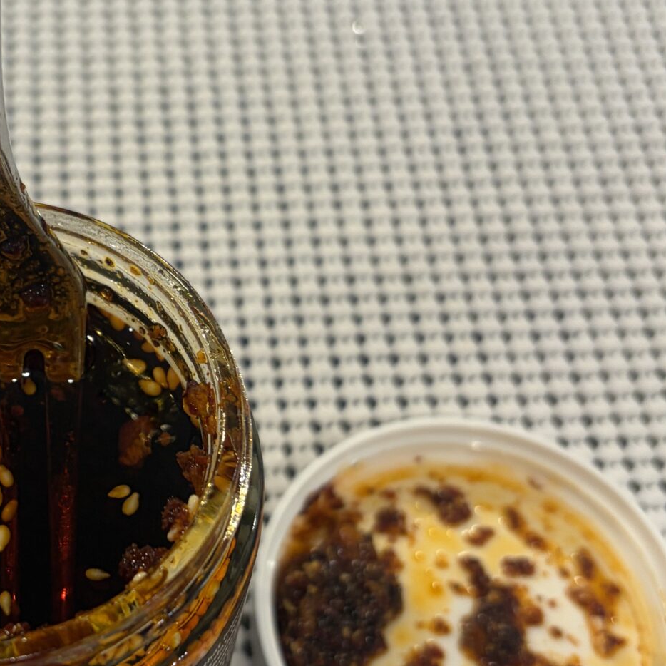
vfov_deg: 27.3
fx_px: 1371
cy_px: 348
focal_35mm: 63
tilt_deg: -56.5
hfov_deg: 26.5
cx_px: 81
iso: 125
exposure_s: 1/60
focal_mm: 5.96
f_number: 1.6
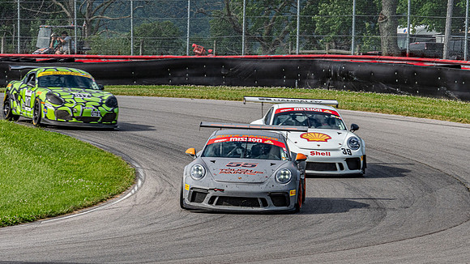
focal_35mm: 327
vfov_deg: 3.7
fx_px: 4073
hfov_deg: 6.6
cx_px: 235
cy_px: 135
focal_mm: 150
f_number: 13
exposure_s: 1/500
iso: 400
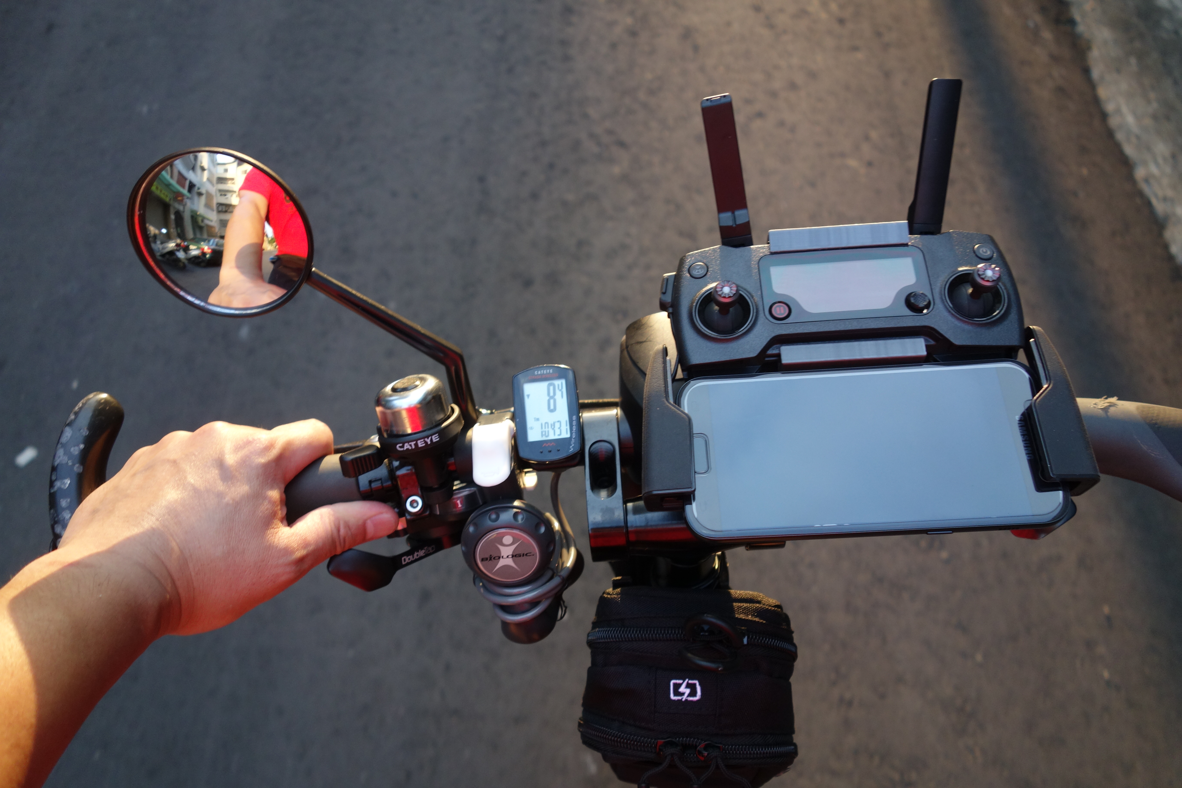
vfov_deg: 46.4
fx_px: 919
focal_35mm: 28
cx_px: 591
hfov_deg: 65.5
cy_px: 394
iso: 320
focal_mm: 10.4
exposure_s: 1/250
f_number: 2.5
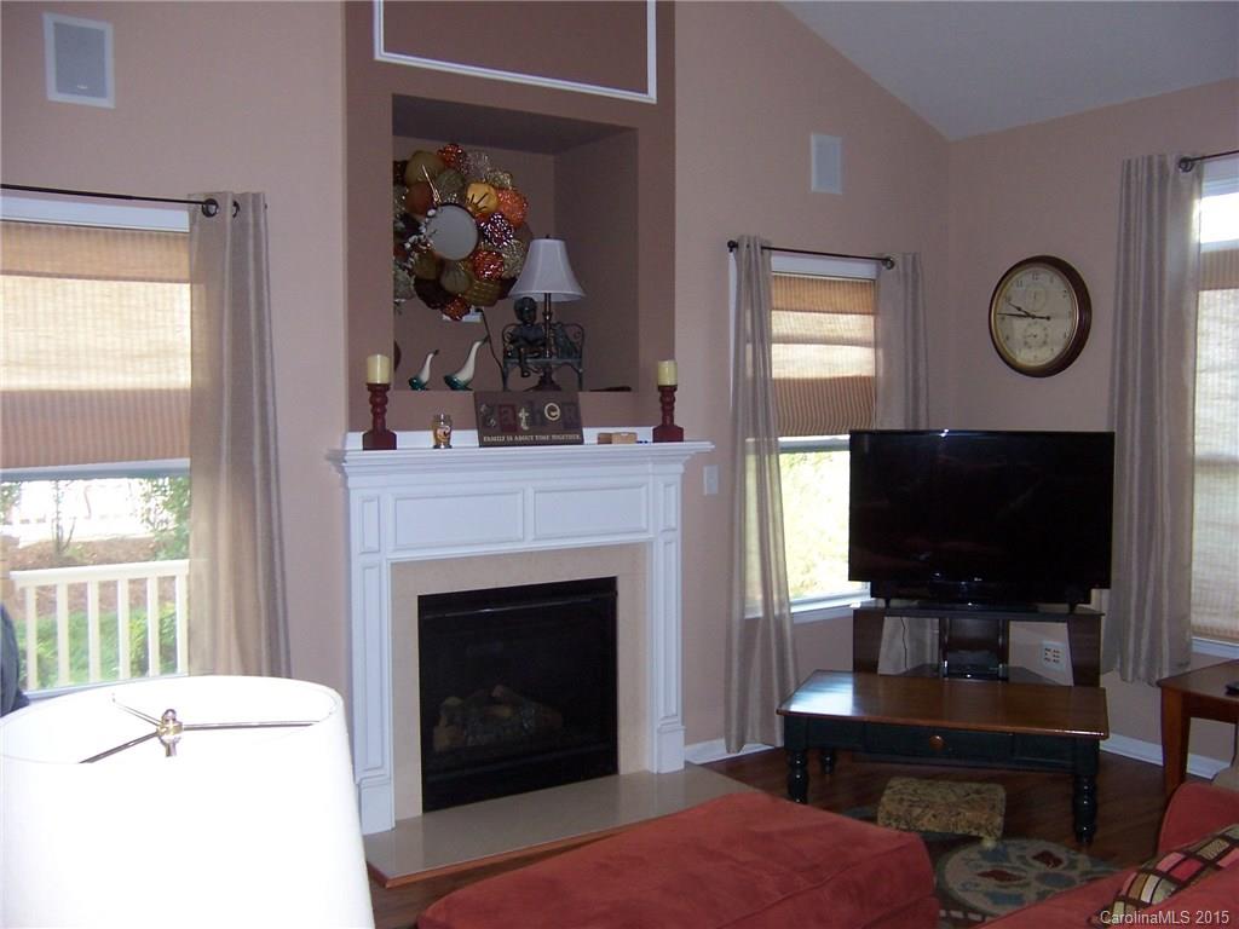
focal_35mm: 33
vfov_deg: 42.9
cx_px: 620
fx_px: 1181
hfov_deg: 55.4
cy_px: 464
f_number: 2.8
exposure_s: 1/60
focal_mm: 5.5
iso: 140
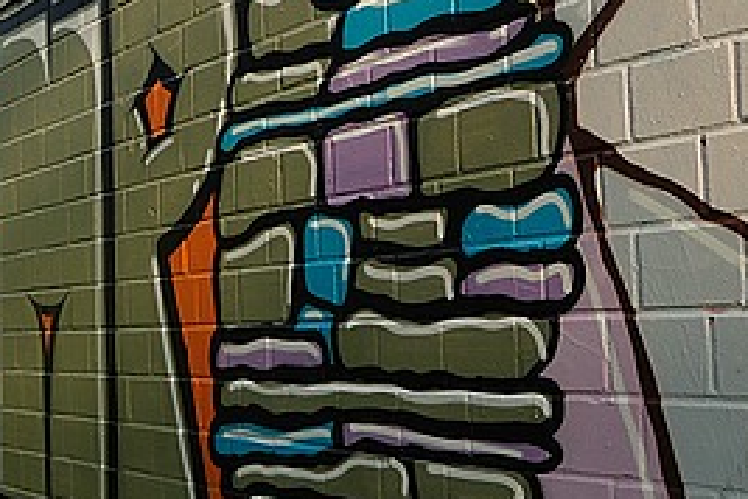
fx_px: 1157
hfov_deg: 30.4
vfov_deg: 24.1
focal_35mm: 56
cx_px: -154
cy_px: 146
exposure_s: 1/100
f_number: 11
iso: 200
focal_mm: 11
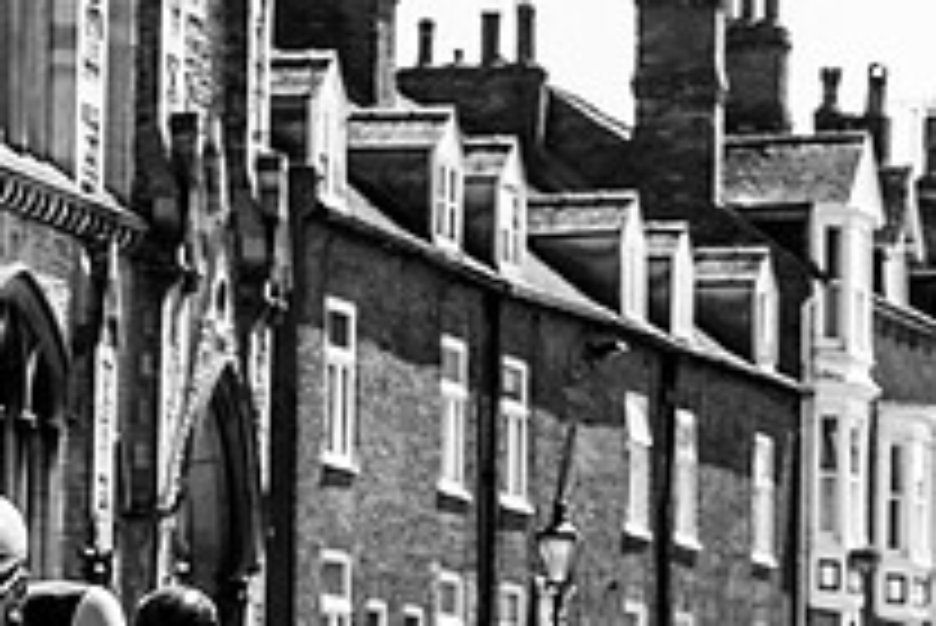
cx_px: -74
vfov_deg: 5.8
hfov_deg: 8.6
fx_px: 6192
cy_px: 711
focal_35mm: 238
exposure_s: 1/800
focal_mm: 70
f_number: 5
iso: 160
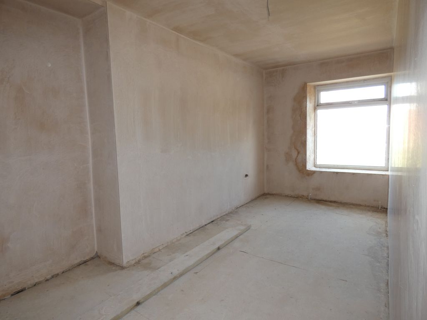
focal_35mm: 20
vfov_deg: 66.0
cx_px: 214
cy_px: 160
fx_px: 247
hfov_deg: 81.7
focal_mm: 3.6
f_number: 2.8
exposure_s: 1/60
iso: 125
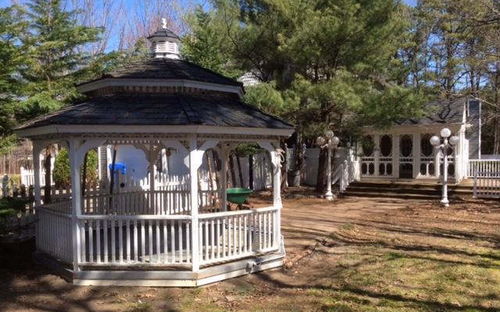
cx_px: 250
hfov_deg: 56.7
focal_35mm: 34
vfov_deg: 37.2
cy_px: 170
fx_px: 463
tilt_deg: -4.4
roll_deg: -0.5
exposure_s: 1/706
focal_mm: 3.3
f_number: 2.4
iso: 32
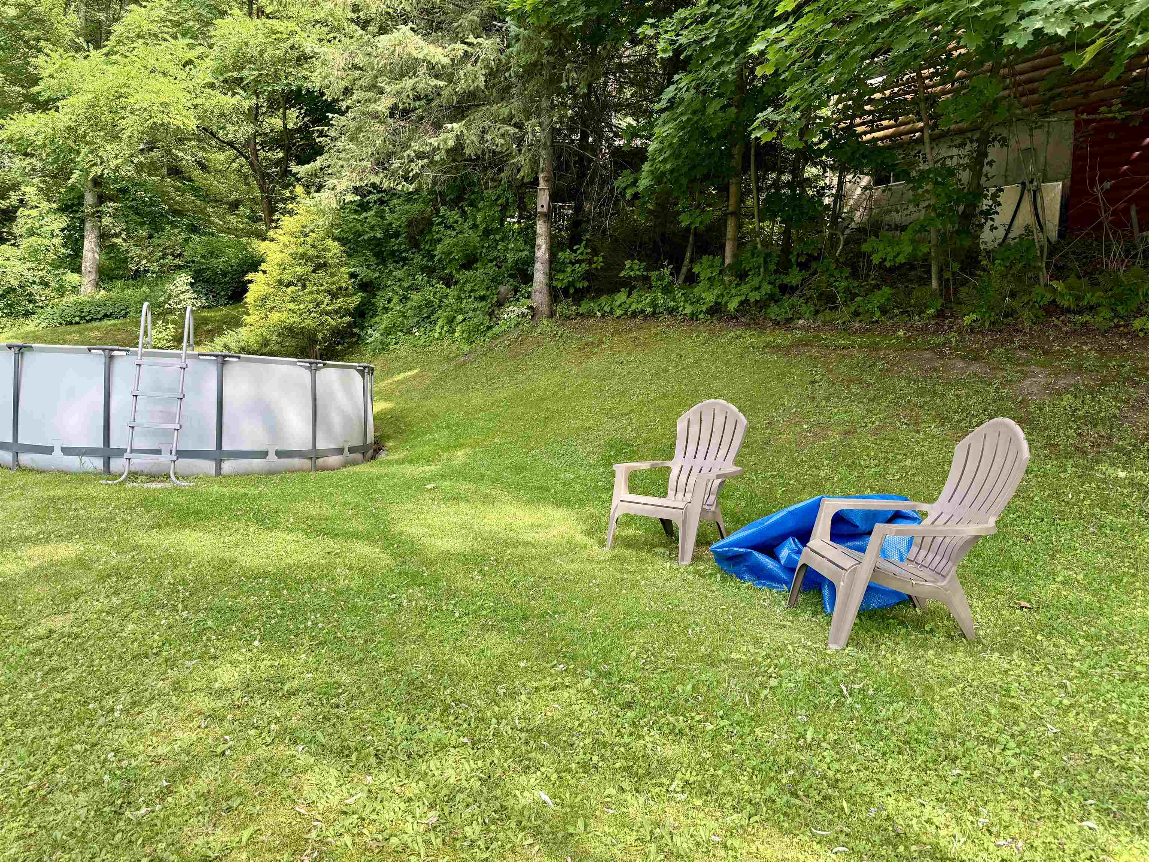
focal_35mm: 24
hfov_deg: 71.6
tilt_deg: -4.4
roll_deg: -3.1
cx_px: 574
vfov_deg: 56.8
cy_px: 431
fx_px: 797
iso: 80
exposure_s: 1/528
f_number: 1.78
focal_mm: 6.76
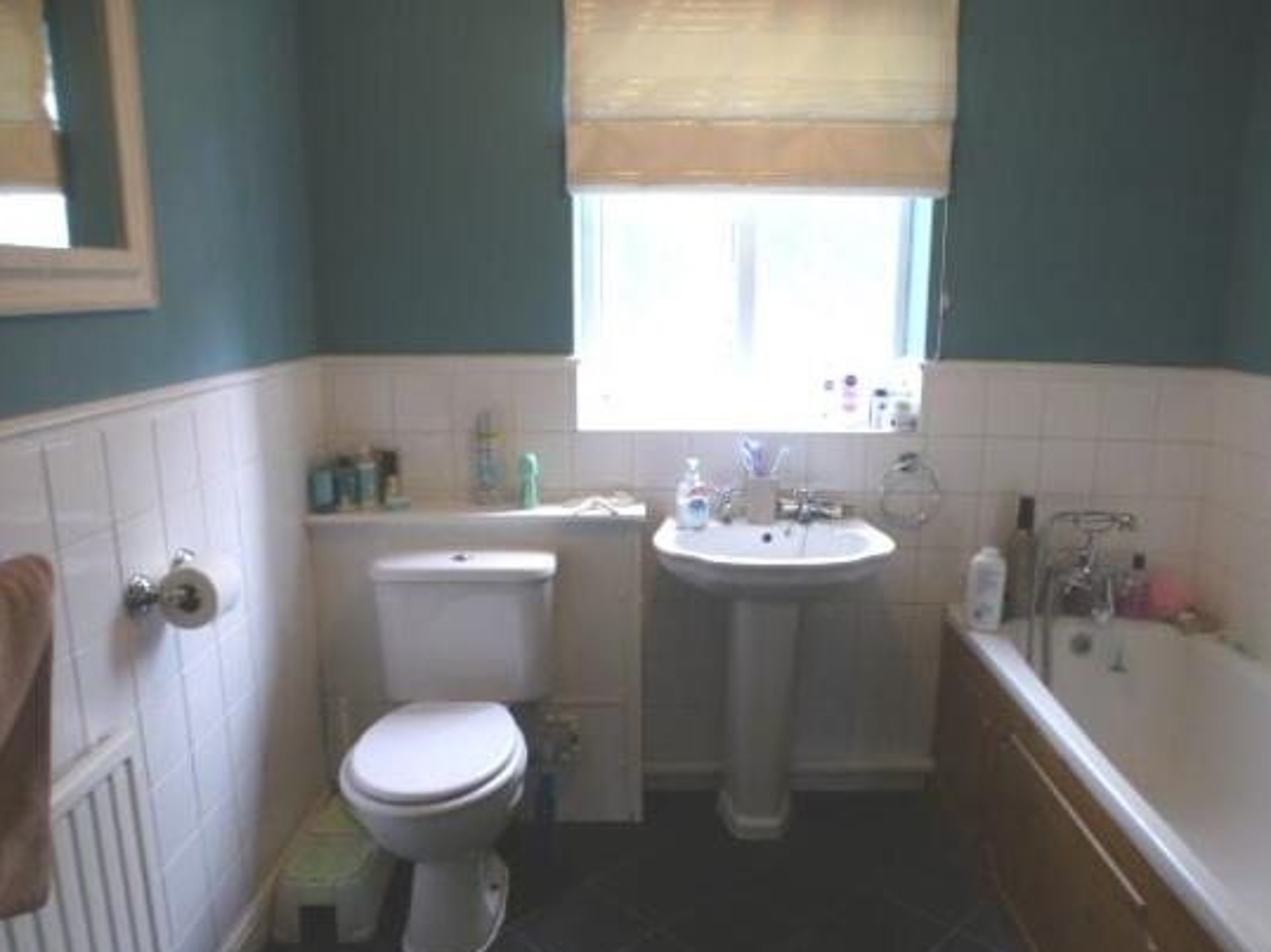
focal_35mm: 26
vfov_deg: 53.0
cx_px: 665
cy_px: 476
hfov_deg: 67.3
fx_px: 954
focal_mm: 4.3
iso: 400
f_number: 3.3
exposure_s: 1/60
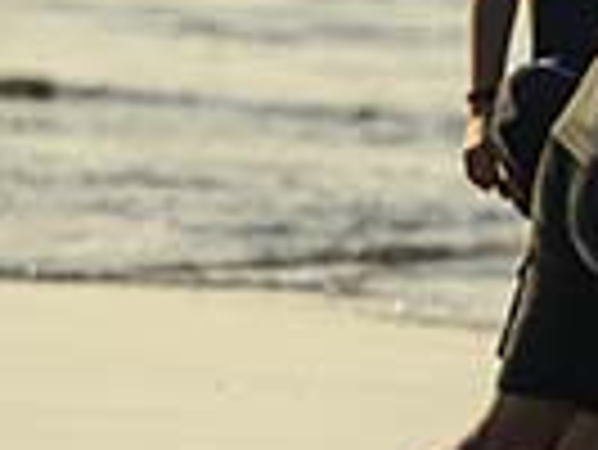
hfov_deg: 2.3
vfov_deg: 1.7
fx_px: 14991
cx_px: 2122
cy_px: 148
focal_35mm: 867
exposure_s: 1/6400
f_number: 2.8
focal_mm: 125
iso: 100
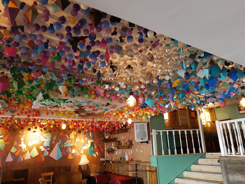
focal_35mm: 26
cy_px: 92
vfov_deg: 53.1
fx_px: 184
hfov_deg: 67.3
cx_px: 122
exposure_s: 1/25
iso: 516
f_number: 1.8
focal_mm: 3.95
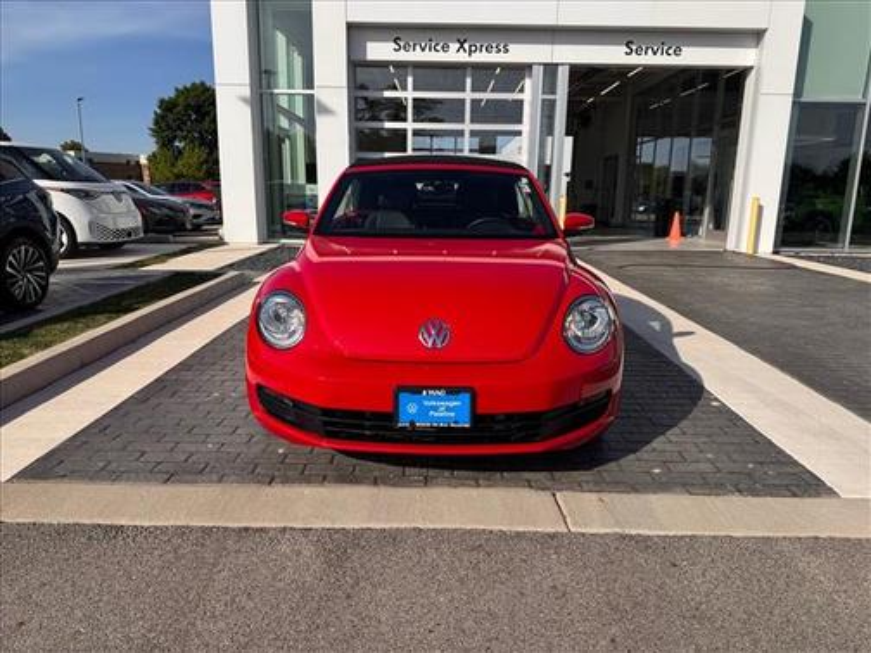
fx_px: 604
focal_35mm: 24
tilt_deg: -12.5
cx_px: 436
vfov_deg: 56.8
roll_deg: -1.1
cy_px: 326
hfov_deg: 71.6
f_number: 1.78
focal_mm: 6.76
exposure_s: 1/5814
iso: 80
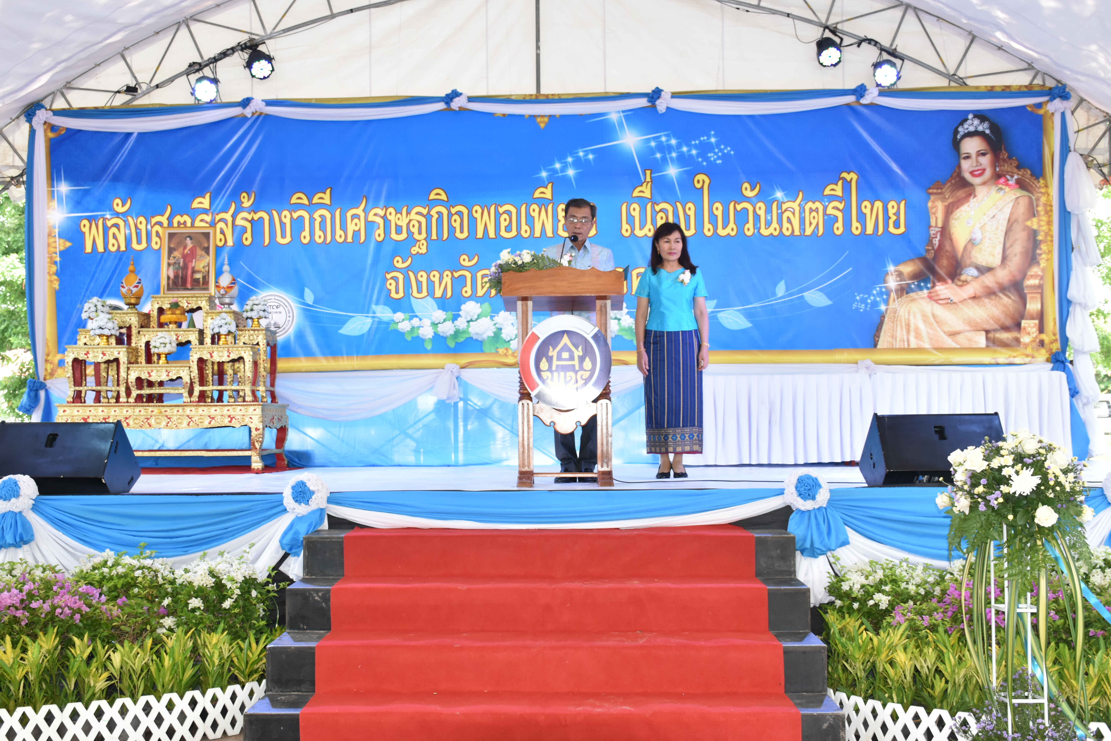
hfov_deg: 47.9
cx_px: 556
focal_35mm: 40
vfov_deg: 33.0
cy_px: 370
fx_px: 1250
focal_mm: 27
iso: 800
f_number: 6.3
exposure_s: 1/200
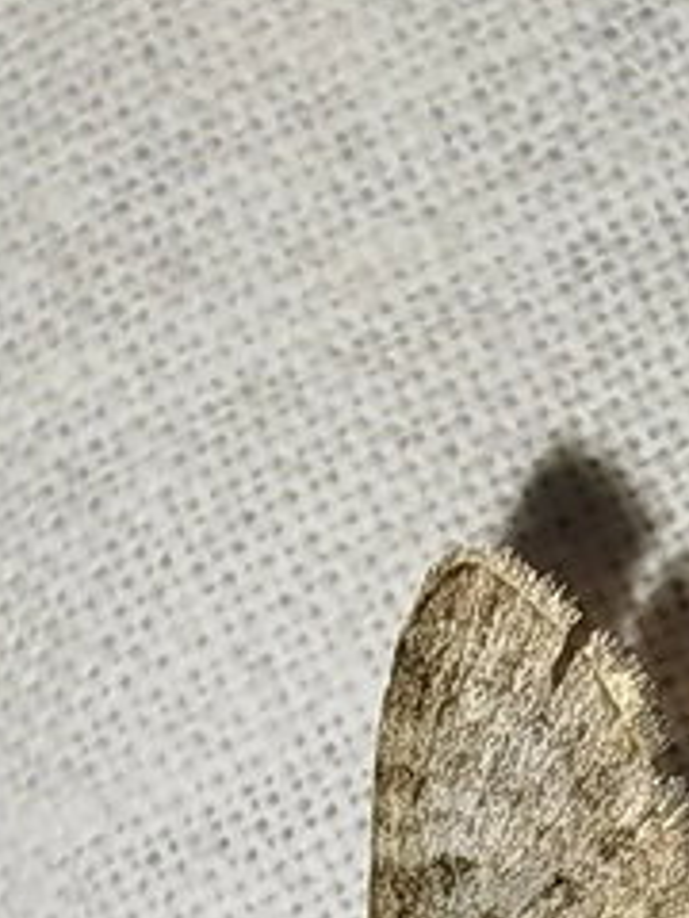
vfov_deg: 8.4
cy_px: 1017
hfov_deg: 6.3
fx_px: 6237
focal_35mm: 235
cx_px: 639
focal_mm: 5.31
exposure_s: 1/50
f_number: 1.7
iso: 80
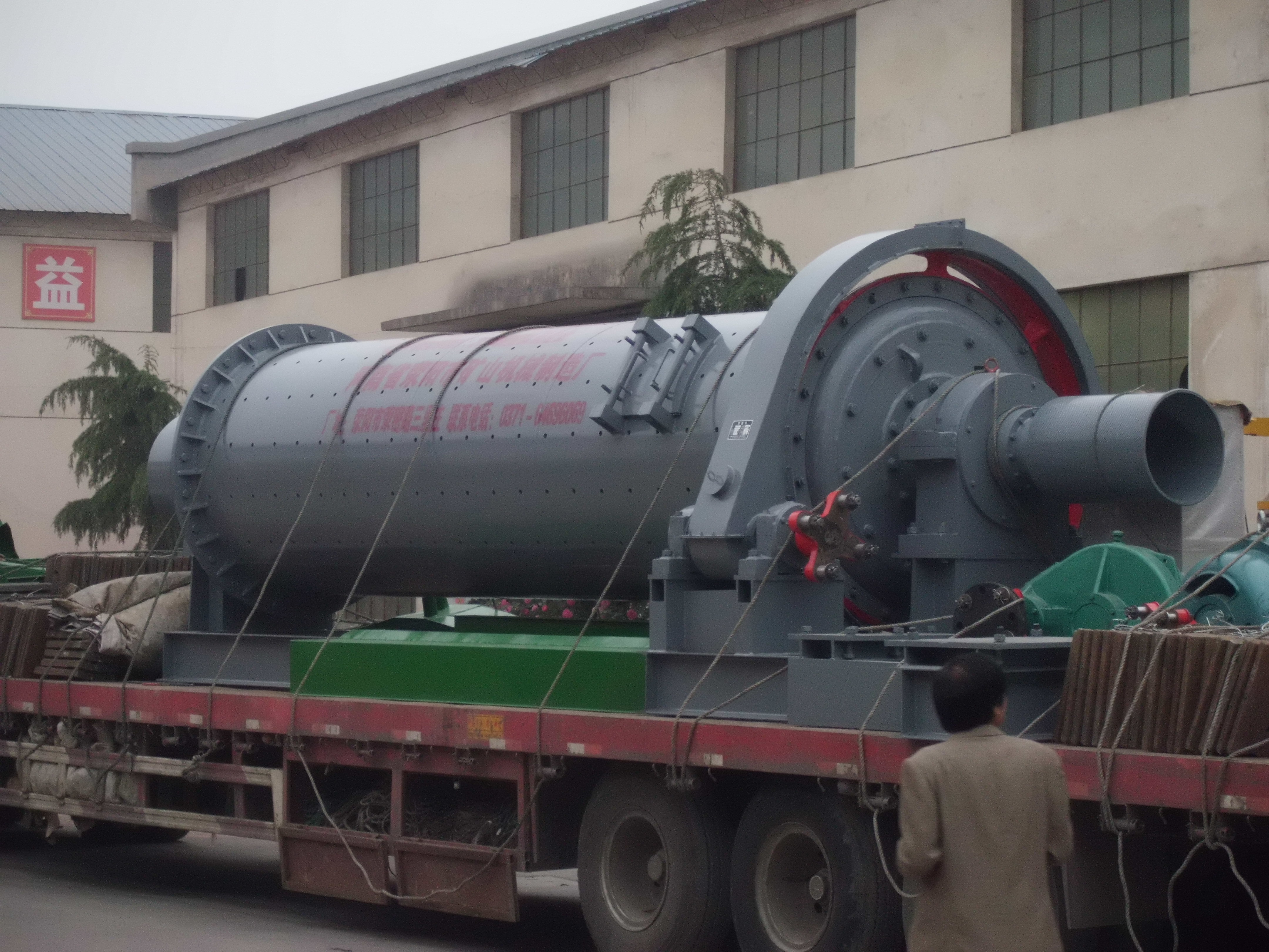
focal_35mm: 112
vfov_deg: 13.2
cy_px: 476
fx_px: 4106
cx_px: 634
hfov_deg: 17.6
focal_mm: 20.1
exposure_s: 1/60
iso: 400
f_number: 6
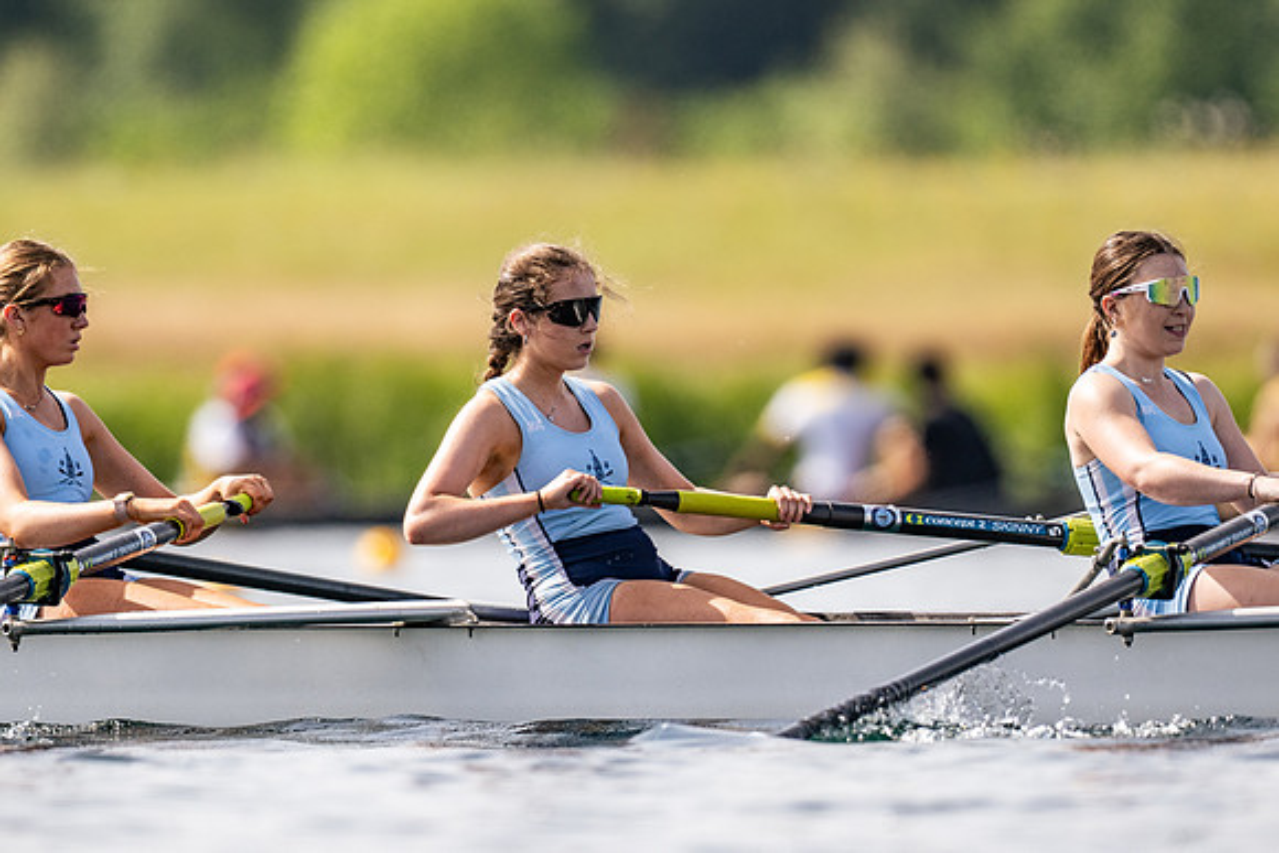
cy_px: 426
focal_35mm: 900
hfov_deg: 2.3
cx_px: 640
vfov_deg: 1.5
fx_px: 31997
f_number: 4
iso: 200
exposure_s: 1/2500
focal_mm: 600
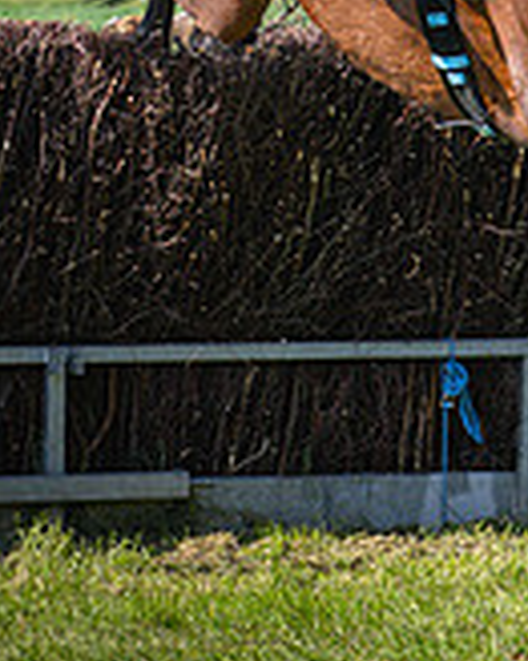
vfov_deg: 3.6
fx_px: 10597
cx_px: 1129
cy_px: -128
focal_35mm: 542
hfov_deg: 2.8
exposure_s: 1/2000
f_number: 5
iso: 400
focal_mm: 110
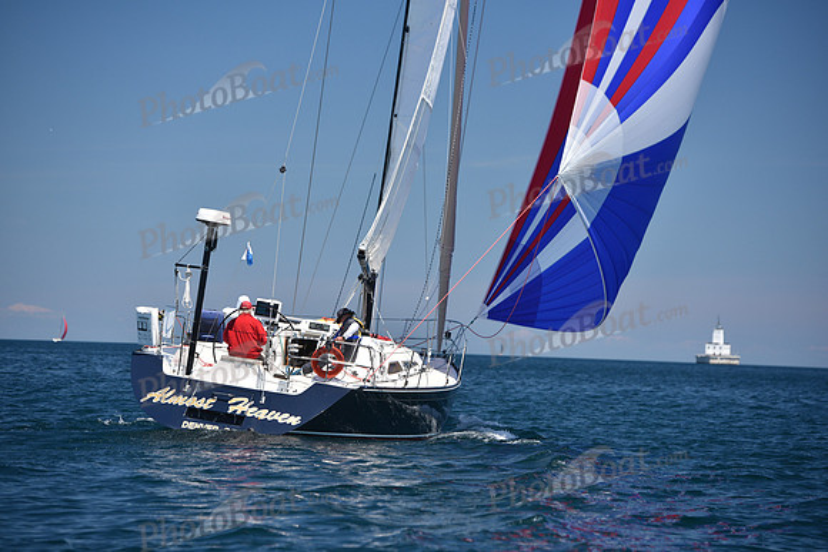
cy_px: 276
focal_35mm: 155
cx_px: 414
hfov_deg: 13.2
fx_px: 3566
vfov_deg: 8.9
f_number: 5
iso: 250
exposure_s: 1/800
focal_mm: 155
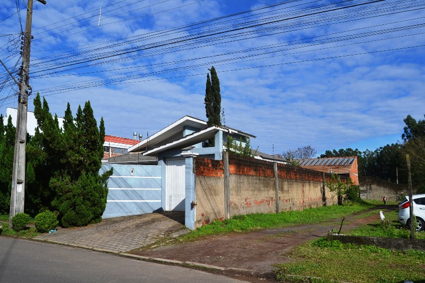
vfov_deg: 47.9
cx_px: 212
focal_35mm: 27
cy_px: 142
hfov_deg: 67.4
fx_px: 319
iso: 100
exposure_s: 1/320
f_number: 9
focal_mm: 18
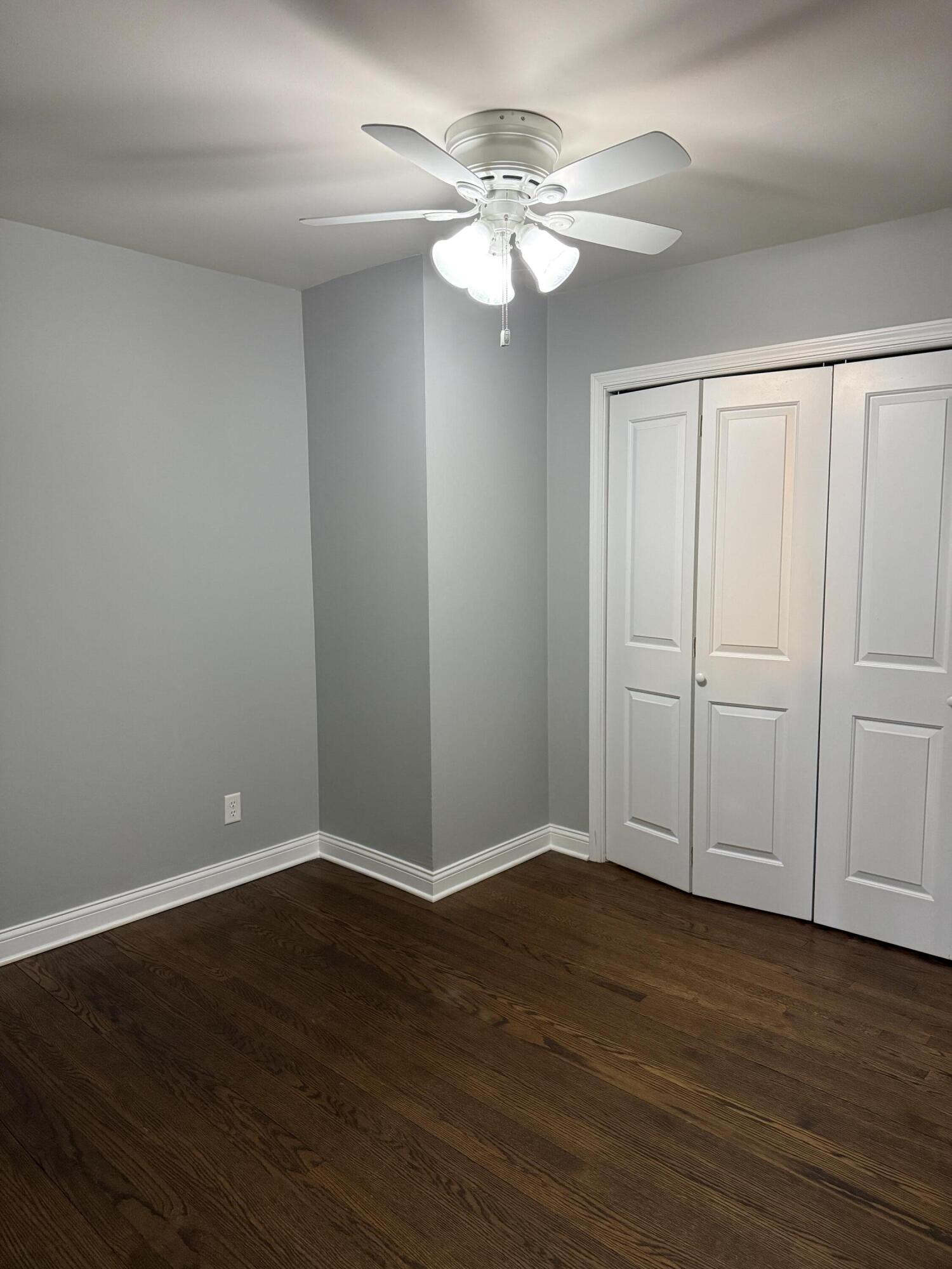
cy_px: 634
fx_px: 880
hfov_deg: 56.8
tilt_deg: -5.5
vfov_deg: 71.6
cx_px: 476
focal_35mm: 24
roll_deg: +1.0
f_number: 1.78
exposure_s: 1/60
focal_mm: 6.76
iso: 640
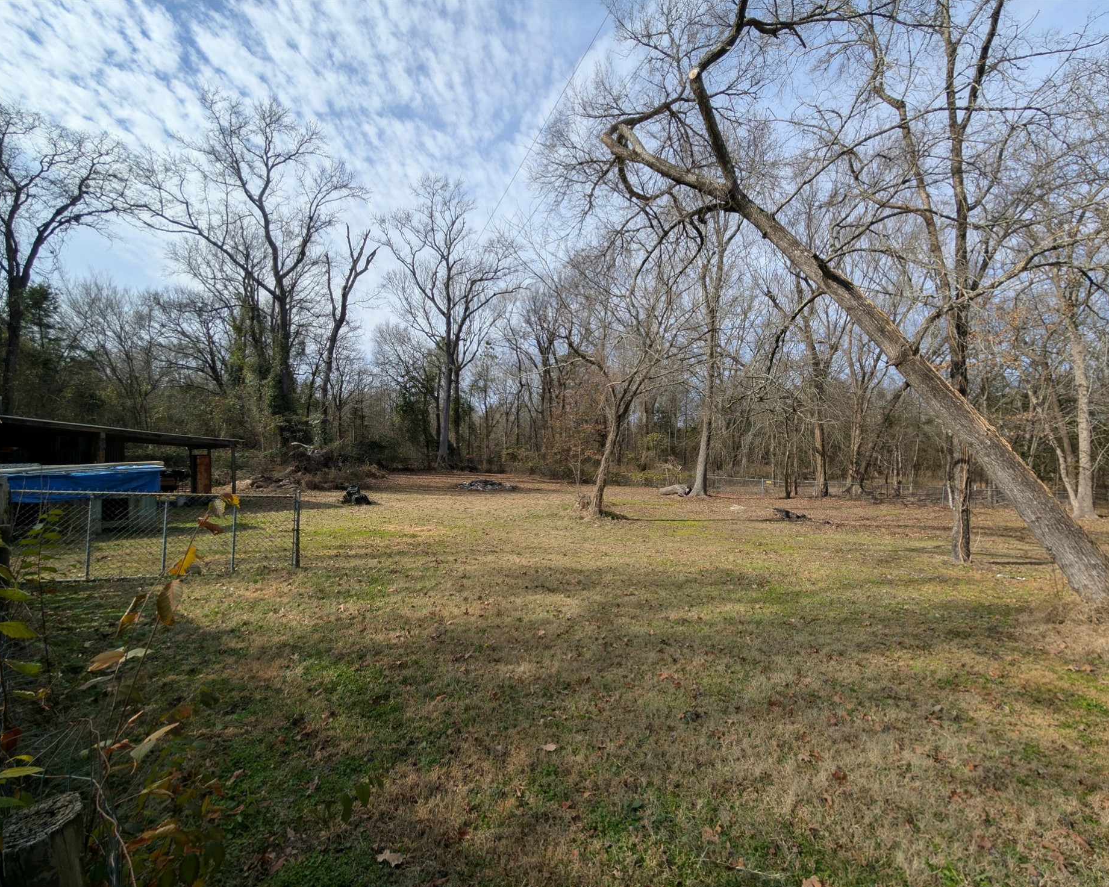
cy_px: 461
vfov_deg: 92.2
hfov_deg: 104.8
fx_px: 427
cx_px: 579
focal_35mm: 13
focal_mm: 2.02
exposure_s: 1/3165
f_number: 1.7
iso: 54
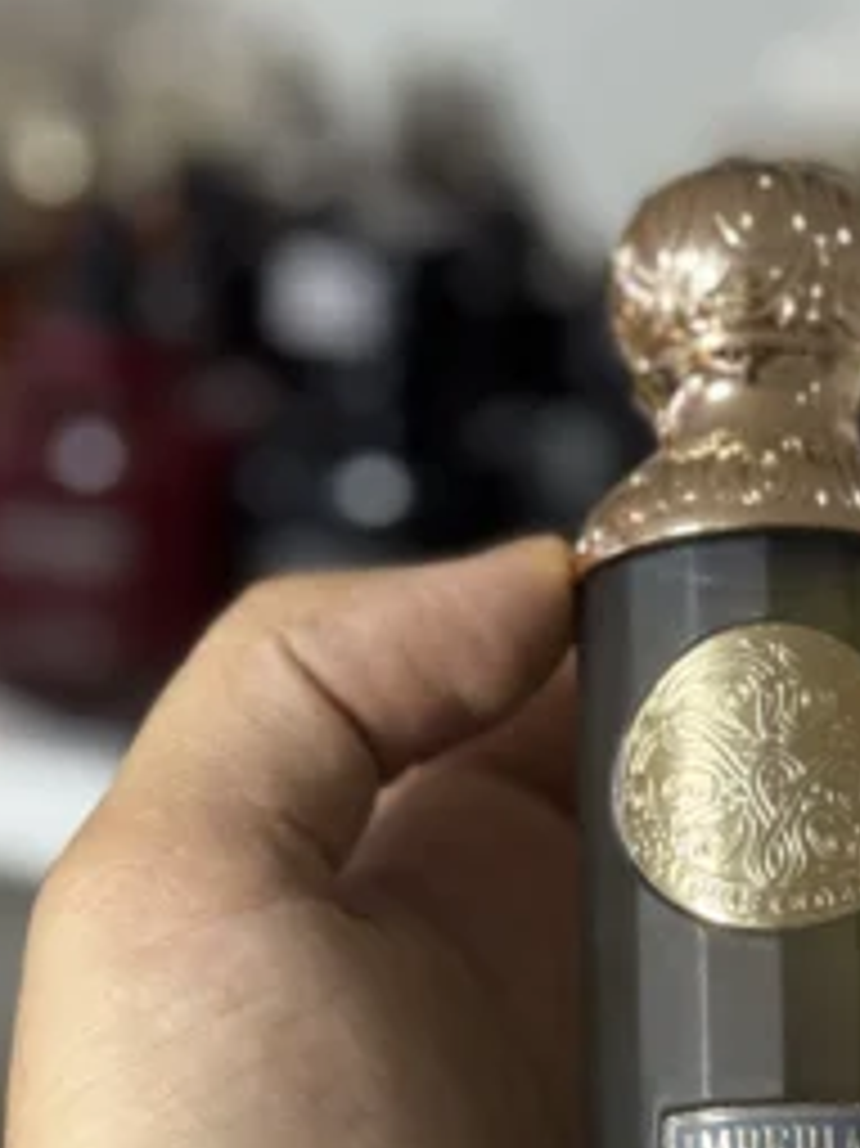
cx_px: 707
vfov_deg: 18.1
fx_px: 3581
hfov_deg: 13.6
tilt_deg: -21.6
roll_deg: -1.3
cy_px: 871
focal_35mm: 108
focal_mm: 6.76
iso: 160
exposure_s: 1/50
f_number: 1.78
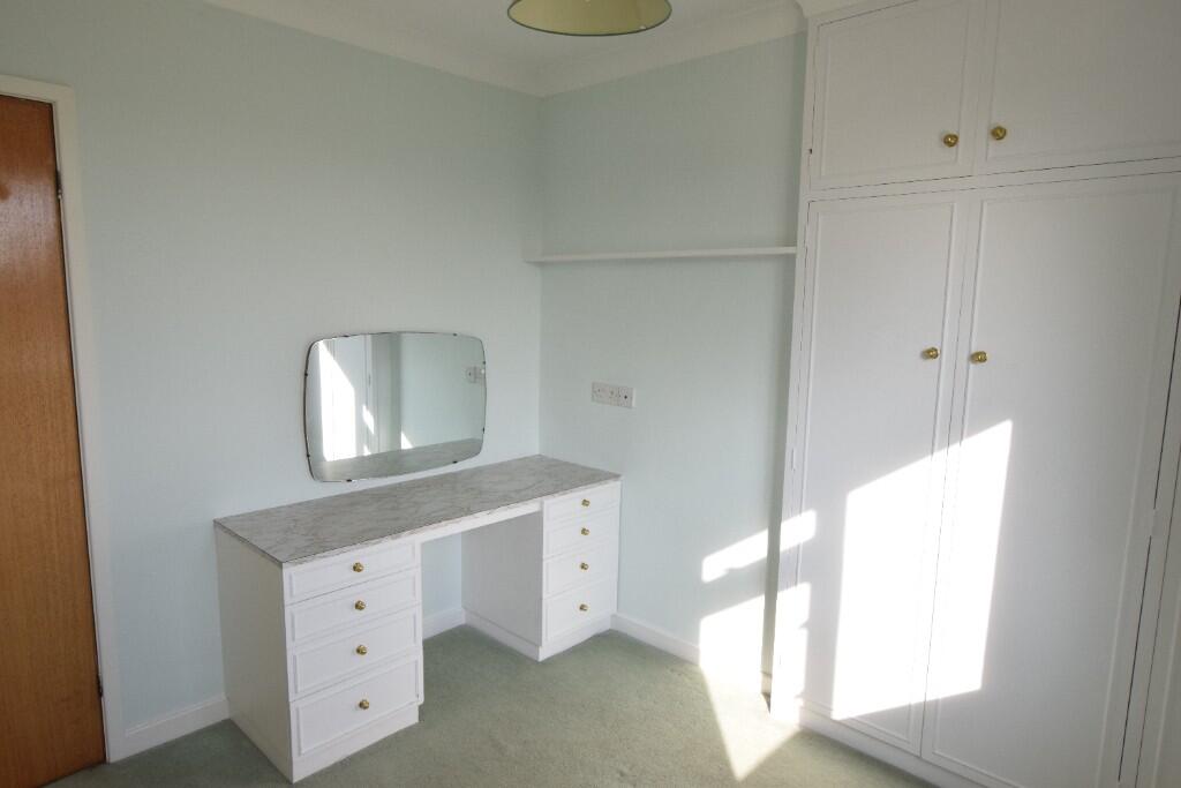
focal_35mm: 21
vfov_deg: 59.5
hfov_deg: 81.2
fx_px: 689
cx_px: 590
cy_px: 394
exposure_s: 1/125
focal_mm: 14
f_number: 13
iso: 800
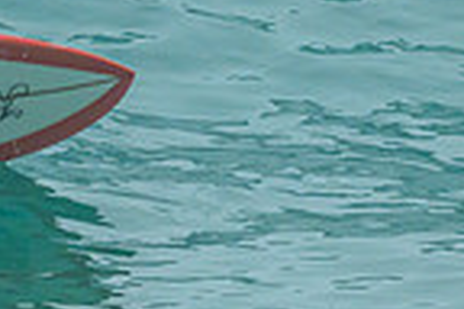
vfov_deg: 0.3
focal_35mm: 4434
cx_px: -362
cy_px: -246
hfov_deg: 0.5
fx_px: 57145
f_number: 6.3
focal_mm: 800
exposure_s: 1/3200
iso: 1600
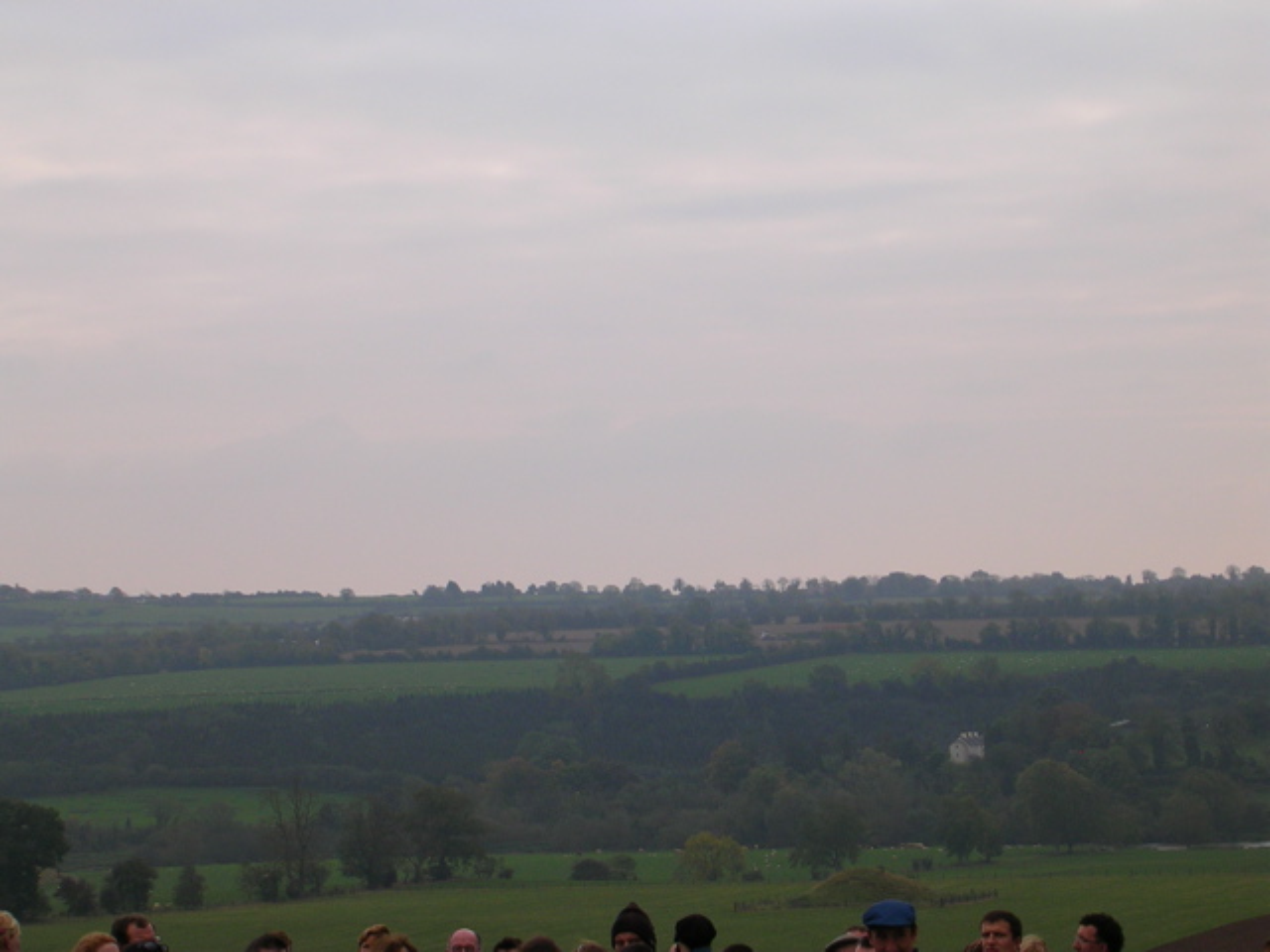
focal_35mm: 115
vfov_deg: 12.9
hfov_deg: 17.1
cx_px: 635
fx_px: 4219
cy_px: 476
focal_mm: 17.4
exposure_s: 1/330
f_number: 4.9
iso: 50
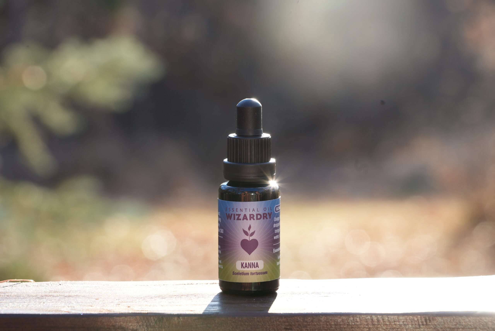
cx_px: 248
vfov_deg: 8.8
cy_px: 166
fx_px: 2160
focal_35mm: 157
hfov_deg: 13.1
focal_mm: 157
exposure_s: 1/30
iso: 200
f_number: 11
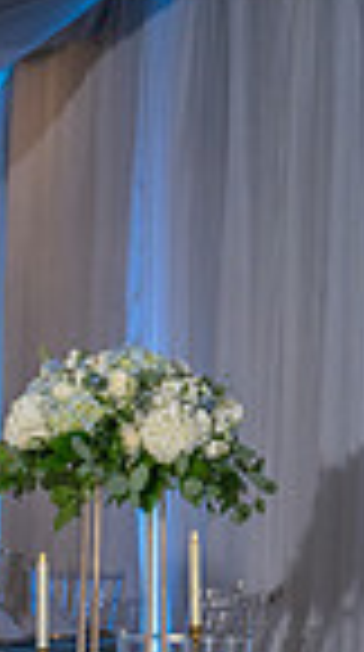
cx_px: -804
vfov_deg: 10.4
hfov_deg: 5.4
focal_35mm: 206
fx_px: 3553
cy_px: 659
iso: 320
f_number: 4.5
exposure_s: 1/160
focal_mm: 49
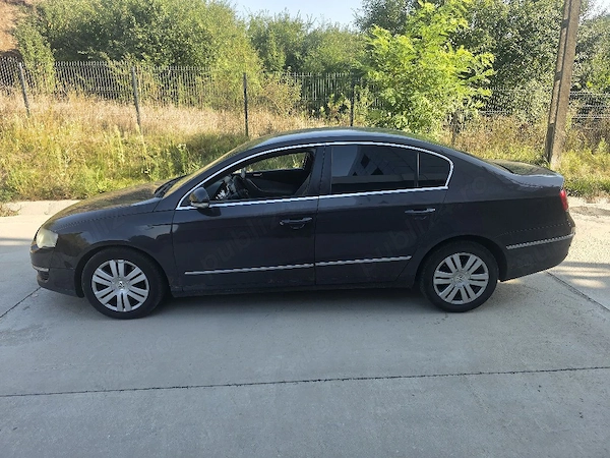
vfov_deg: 58.9
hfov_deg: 73.9
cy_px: 229
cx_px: 305
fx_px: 405
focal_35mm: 23
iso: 12
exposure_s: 1/164
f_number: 1.7
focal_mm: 6.3
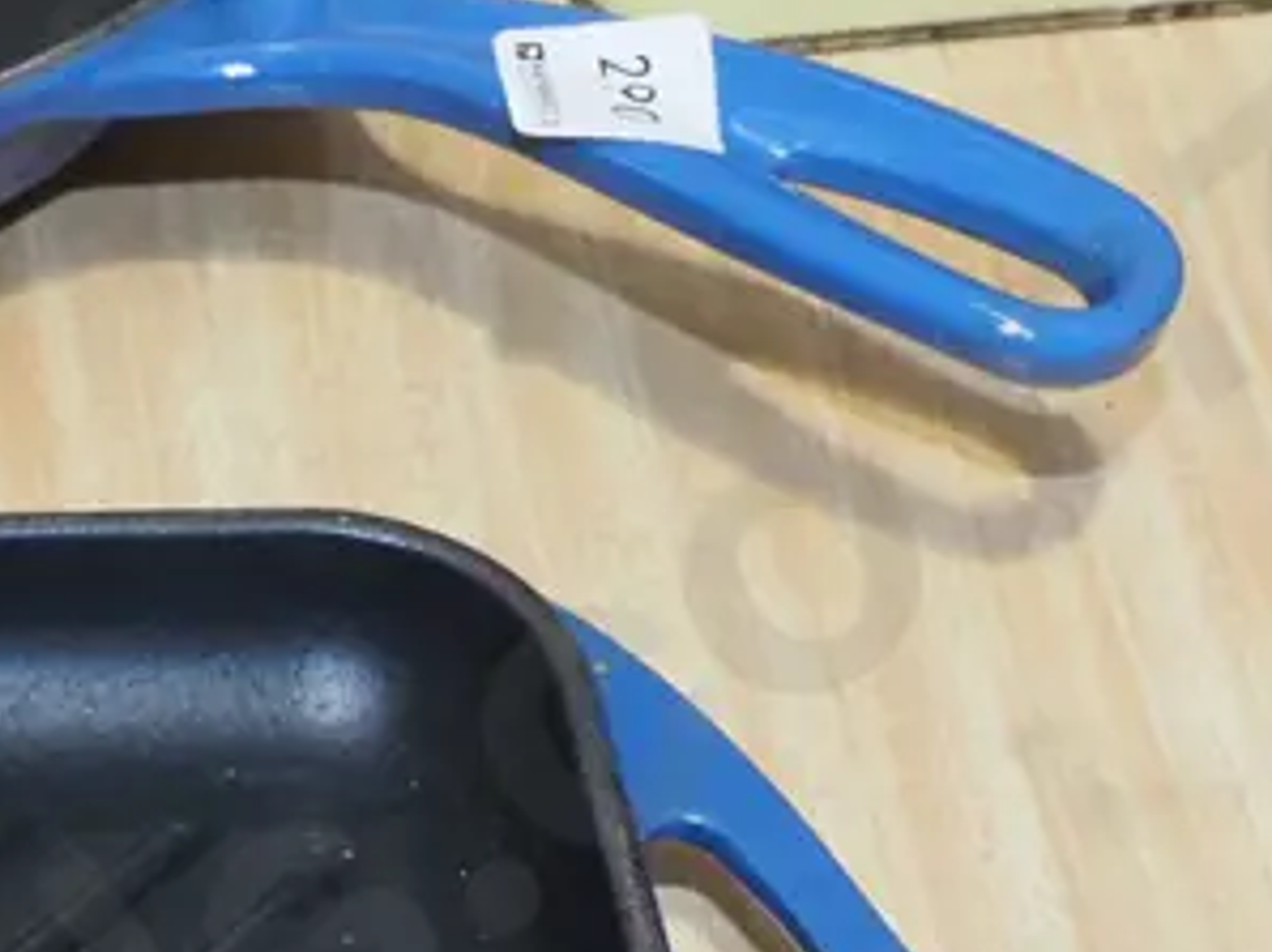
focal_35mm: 117
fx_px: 4296
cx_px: -380
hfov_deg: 16.0
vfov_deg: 12.0
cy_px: 1456
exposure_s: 1/60
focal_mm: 17
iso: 640
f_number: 5.6
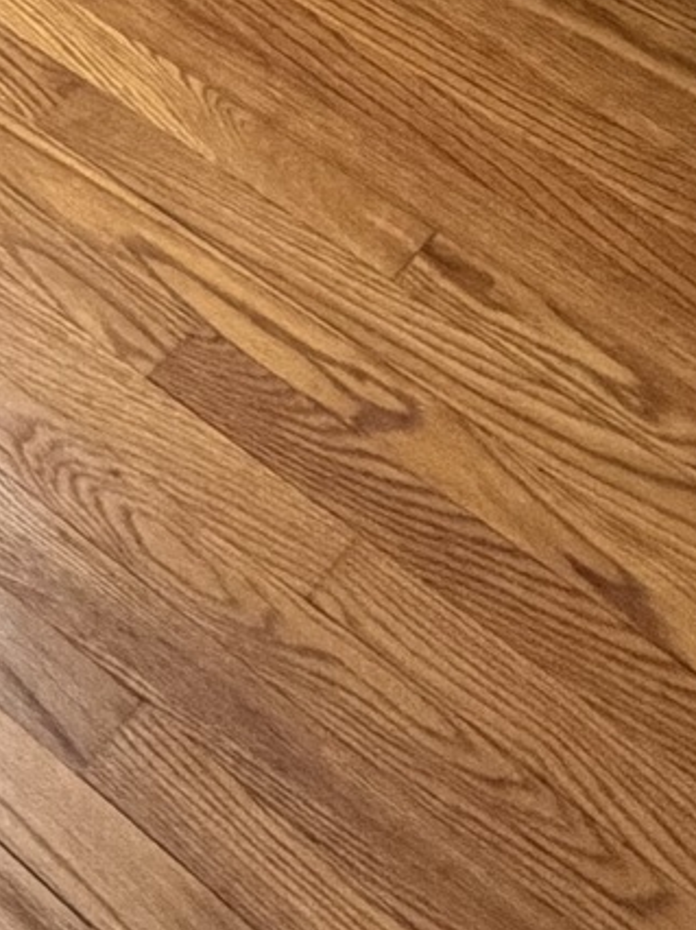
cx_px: -423
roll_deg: +0.5
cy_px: -1083
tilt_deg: -19.0
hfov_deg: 13.6
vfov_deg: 14.8
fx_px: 2710
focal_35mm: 101
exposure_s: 1/60
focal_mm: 2.22
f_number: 2.2
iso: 320
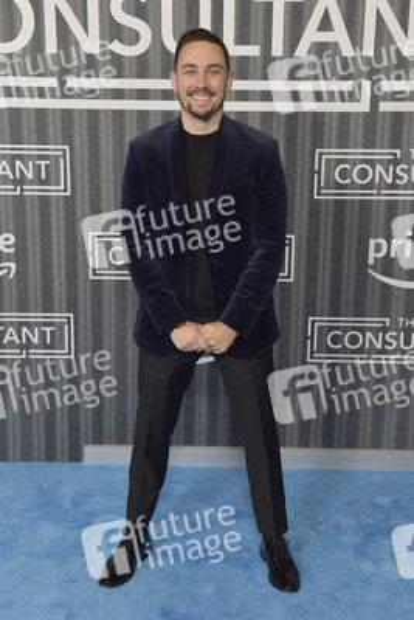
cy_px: 310
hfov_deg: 28.1
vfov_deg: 41.1
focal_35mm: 48
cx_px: 207
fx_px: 827
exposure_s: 1/250
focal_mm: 48
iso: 2500
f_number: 6.3
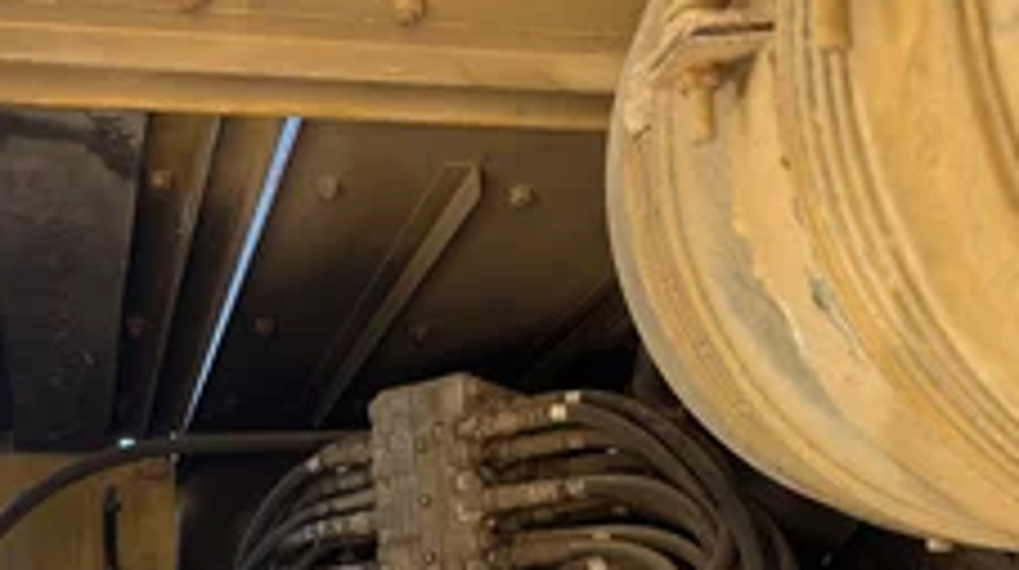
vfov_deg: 22.9
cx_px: 337
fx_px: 1349
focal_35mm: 50
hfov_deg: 40.8
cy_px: 574
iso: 64
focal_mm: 5.1
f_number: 1.6
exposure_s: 1/171
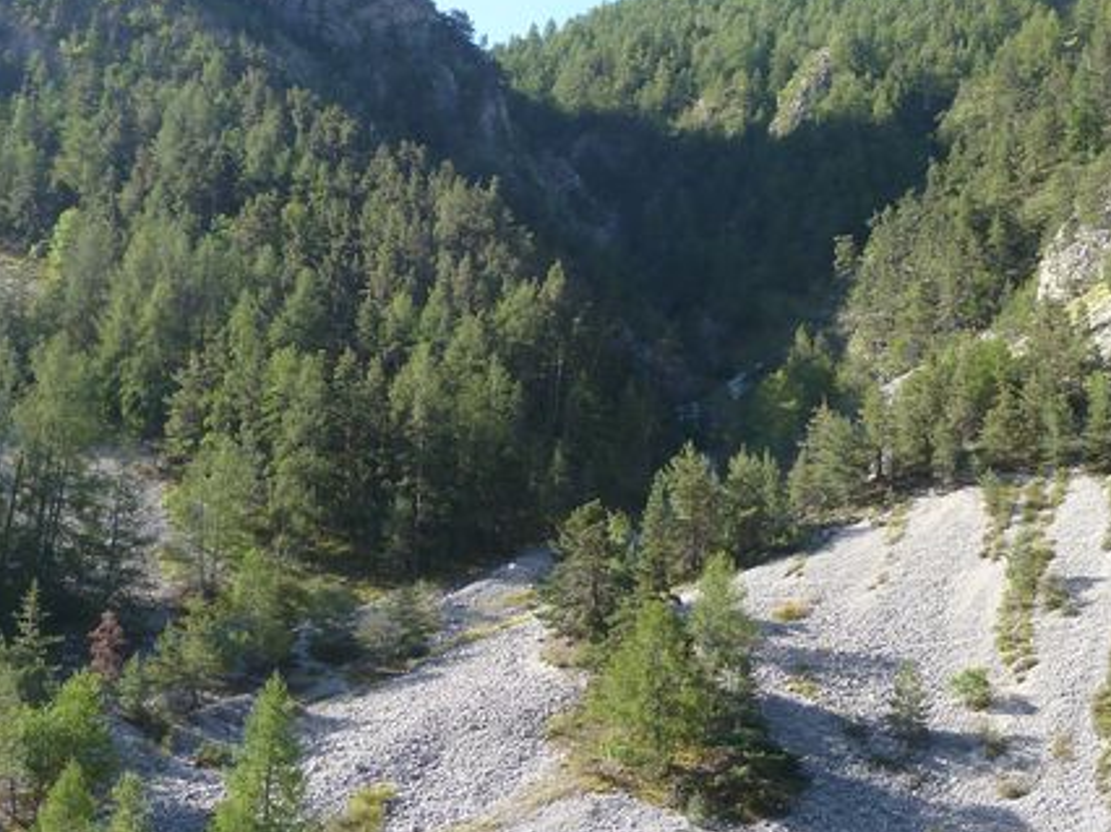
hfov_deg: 40.3
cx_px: 662
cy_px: 329
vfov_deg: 30.8
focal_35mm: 47
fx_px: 1508
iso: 80
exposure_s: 1/200
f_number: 4
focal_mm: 4.1
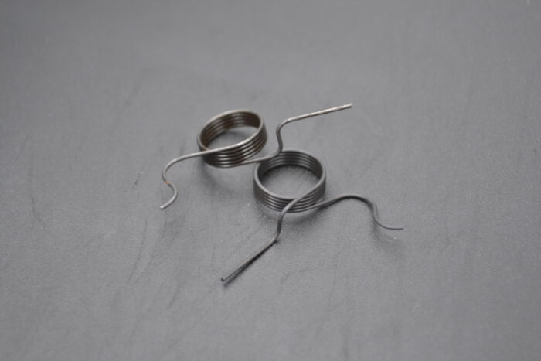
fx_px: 1240
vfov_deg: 16.6
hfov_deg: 24.6
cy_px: 180
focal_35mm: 82
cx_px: 270
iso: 800
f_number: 5.6
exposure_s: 1/50
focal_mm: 55
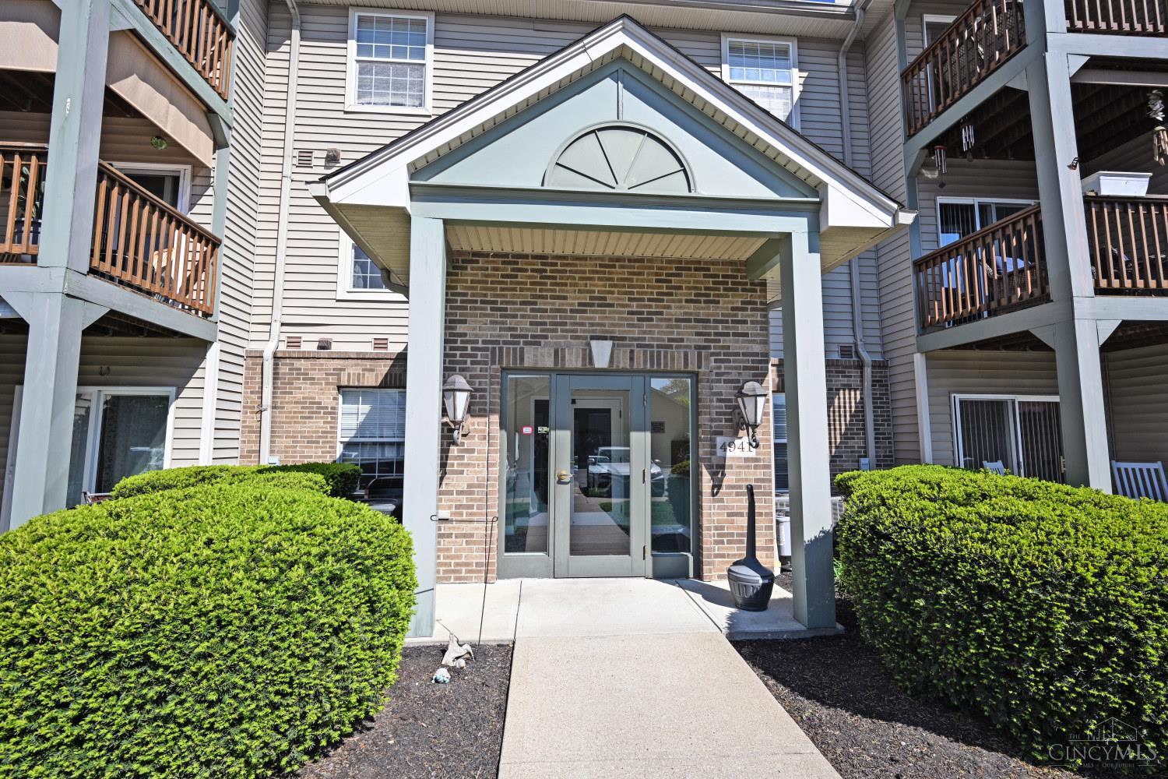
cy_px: 390
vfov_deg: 73.7
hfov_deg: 96.7
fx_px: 519
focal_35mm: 16
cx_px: 584
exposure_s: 1/320
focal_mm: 16
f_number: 6.3
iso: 100
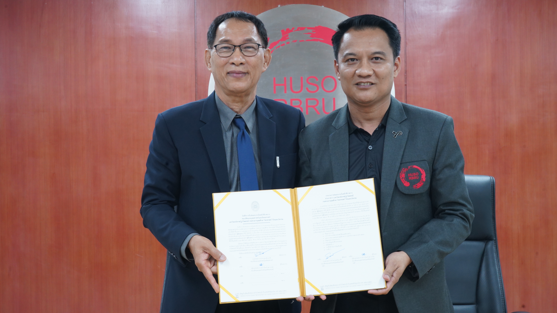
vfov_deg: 23.1
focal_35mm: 52
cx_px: 279
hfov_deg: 39.9
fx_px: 768
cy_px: 159
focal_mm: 49
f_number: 14
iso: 2500
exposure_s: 1/15
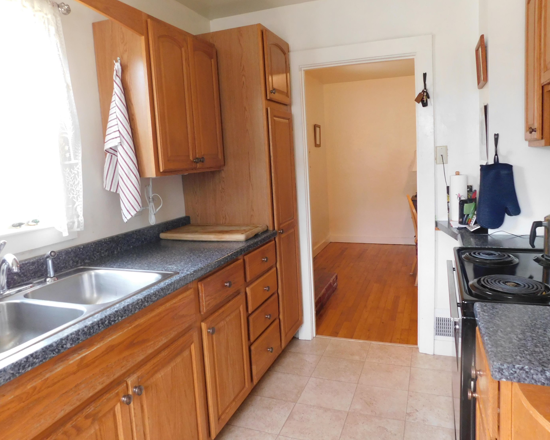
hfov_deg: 66.0
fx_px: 423
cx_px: 275
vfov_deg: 54.9
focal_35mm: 26
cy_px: 212
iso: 250
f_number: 3
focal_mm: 4.1
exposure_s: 1/30
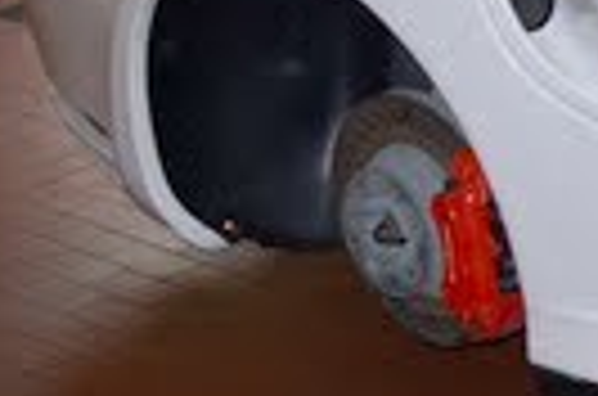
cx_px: 1605
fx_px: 2685
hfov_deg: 10.3
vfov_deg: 8.3
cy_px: -99
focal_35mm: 162
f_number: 3.5
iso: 200
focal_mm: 18
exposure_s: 1/200
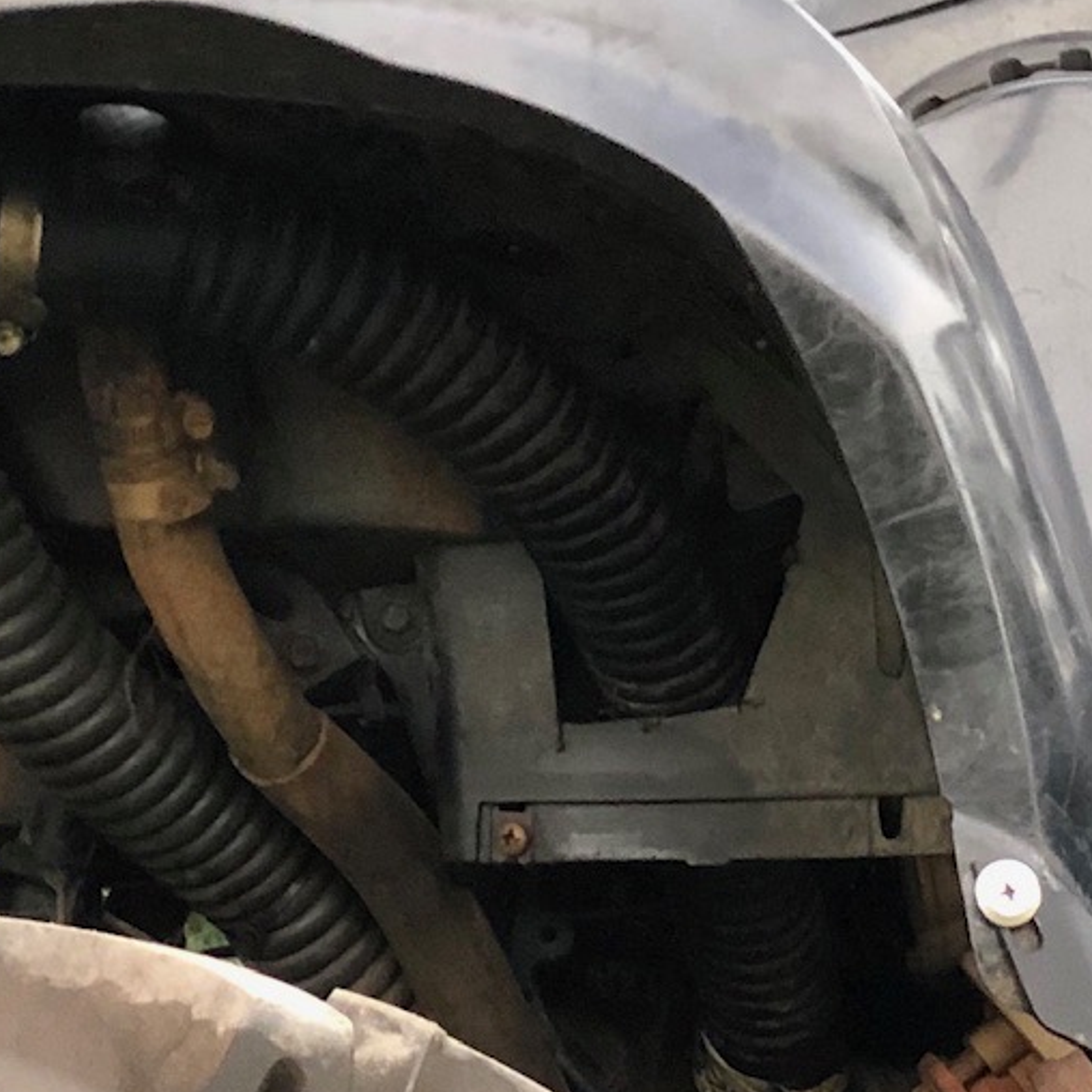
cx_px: 1692
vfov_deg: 8.5
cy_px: 1513
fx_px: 7245
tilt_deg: -2.8
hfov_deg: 8.4
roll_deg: +1.1
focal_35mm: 203
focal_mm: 6.6
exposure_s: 1/30
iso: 64
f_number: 2.8
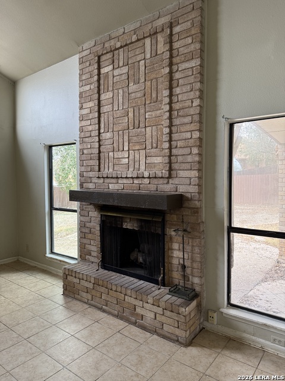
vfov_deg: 71.6
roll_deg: +0.0
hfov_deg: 56.8
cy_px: 190
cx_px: 142
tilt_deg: -3.5
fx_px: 263
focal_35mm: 24
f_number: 1.78
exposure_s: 1/121
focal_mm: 6.76
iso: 125
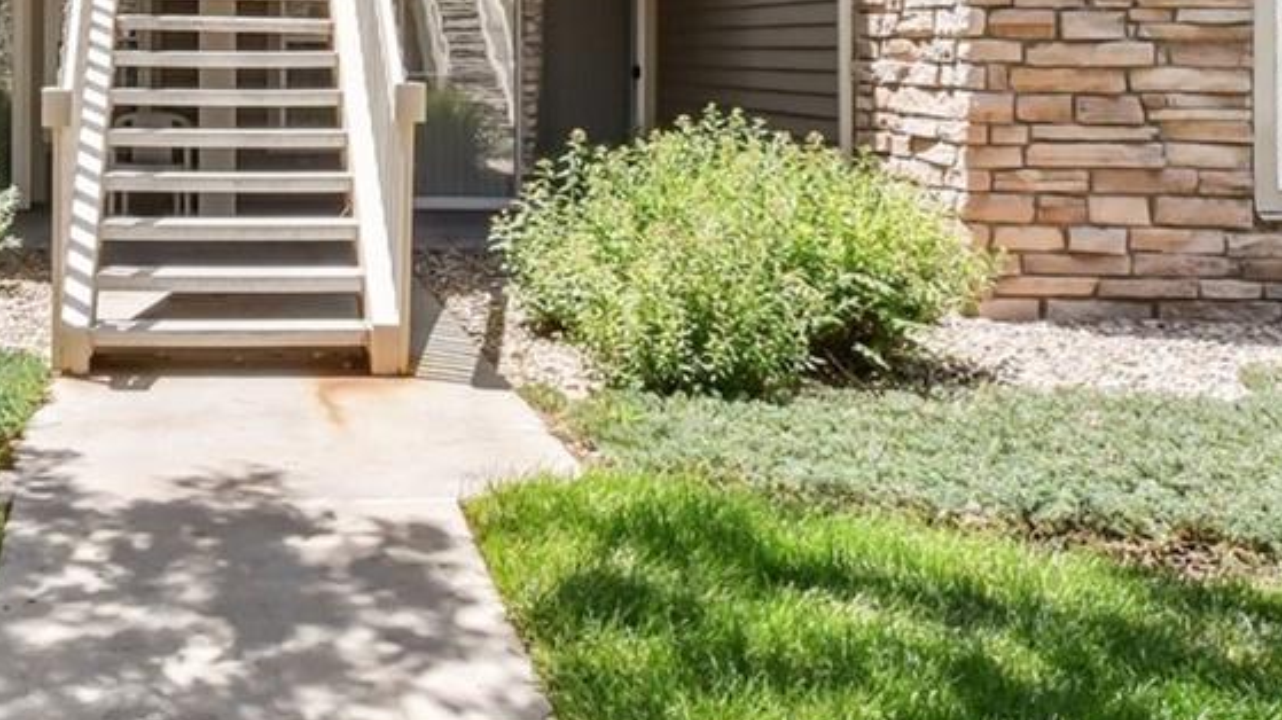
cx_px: 245
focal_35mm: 45
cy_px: -193
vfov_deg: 23.7
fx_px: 1529
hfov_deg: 43.2
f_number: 11
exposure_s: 1/250
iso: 400
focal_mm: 10
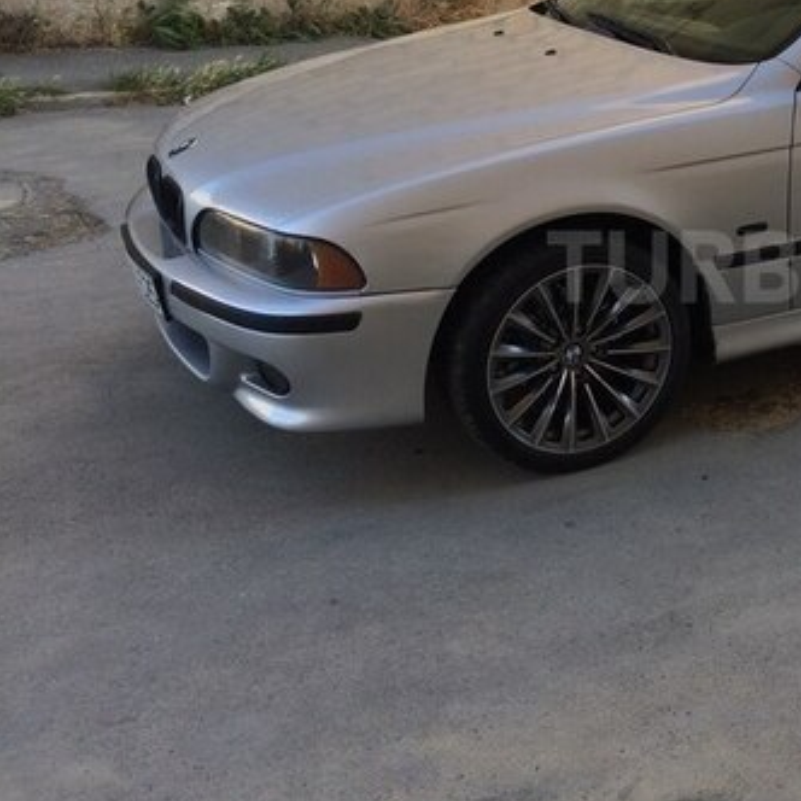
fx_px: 1335
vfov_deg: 33.1
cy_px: 267
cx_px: 794
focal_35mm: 51
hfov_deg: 31.0
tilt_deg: -18.9
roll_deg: -2.1
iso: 32
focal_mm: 4.15
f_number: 2.2
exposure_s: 1/230
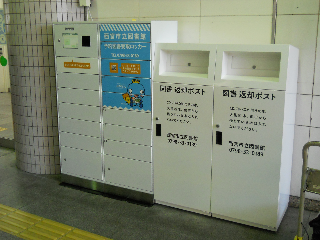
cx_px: 160
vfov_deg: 35.1
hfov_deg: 45.8
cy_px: 120
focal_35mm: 41
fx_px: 379
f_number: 3.1
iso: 400
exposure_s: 1/100
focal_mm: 6.72
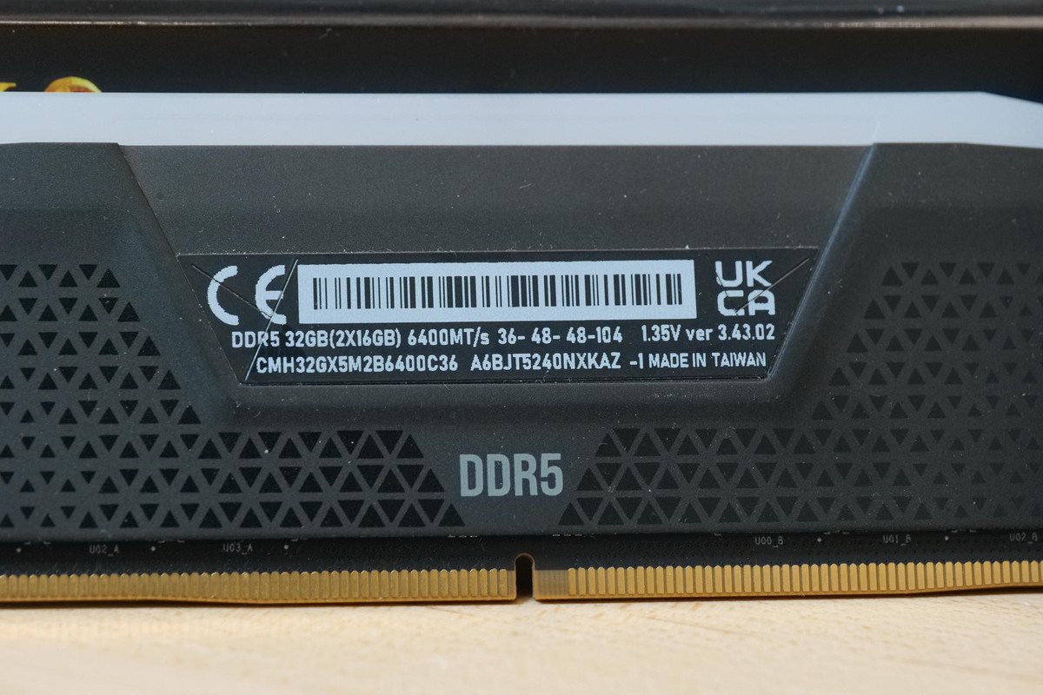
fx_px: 3042
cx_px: 522
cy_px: 348
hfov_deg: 19.5
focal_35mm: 105
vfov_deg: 13.0
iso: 6400
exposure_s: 1/30
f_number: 9
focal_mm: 105
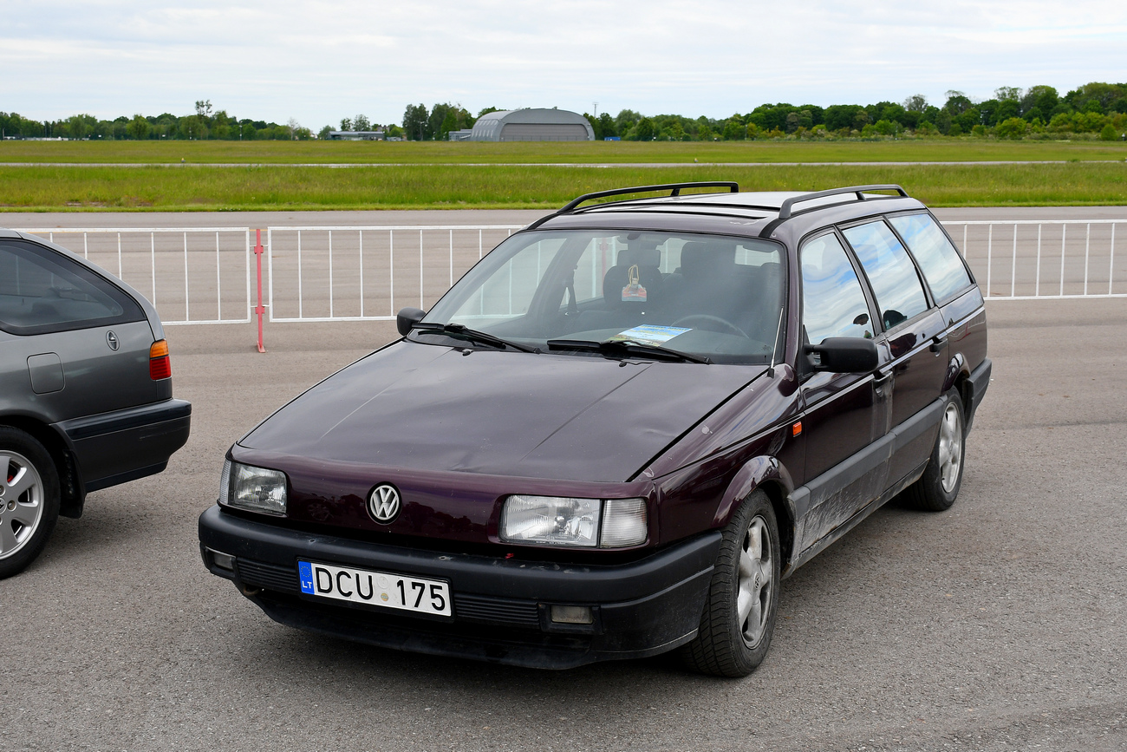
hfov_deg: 49.5
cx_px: 564
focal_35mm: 39
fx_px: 1221
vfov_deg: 34.2
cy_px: 376
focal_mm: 26
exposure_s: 1/640
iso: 200
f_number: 6.3
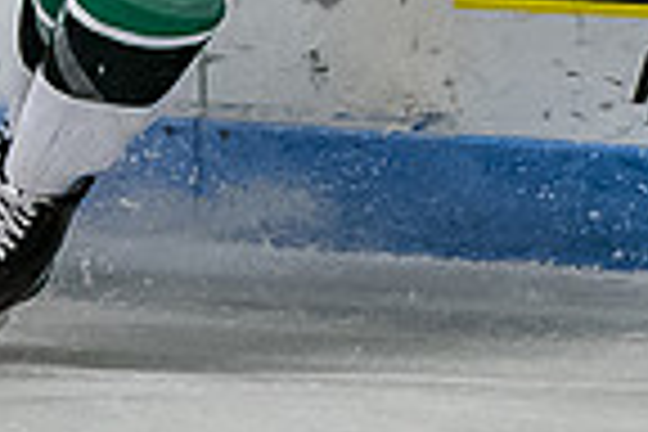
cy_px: -473
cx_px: 466
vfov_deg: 1.2
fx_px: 20176
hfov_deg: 1.8
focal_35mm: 1121
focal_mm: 100
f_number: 4
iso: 2500
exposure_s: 1/800
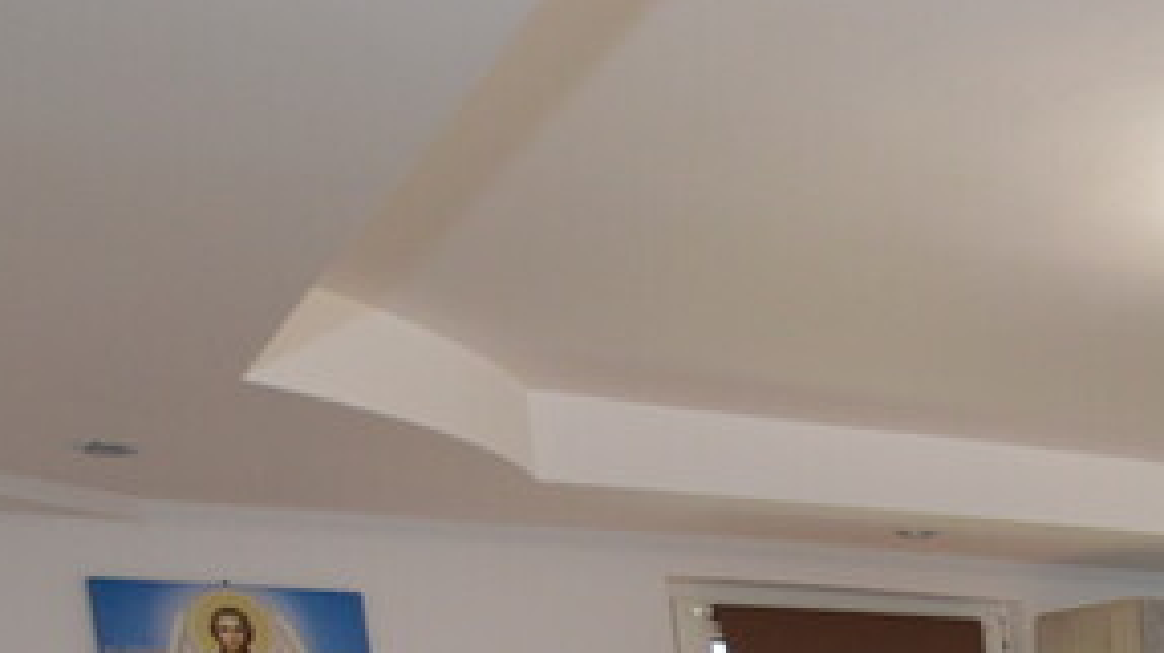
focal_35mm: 56
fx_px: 1727
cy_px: 1361
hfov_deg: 29.5
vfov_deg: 15.9
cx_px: 1533
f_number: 5
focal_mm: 10
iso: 400
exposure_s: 1/100
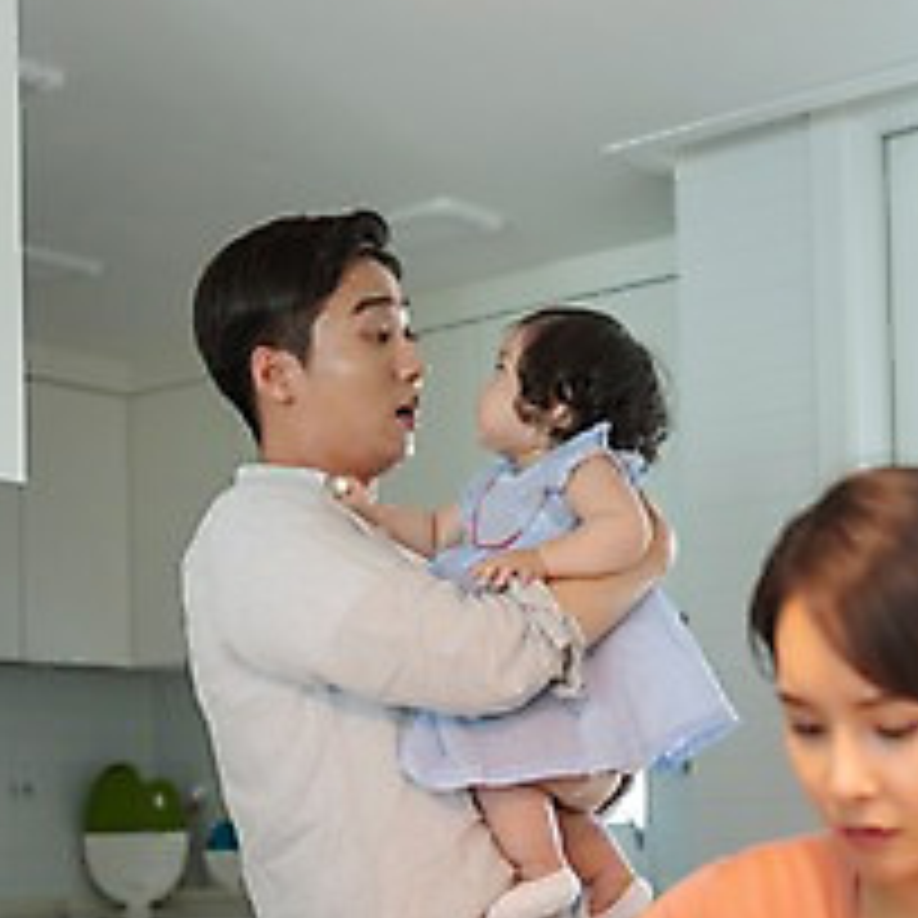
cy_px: 756
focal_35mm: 70
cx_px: 583
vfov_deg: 24.2
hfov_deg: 24.6
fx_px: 2100
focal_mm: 42
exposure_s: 1/160
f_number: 2.8
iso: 1000
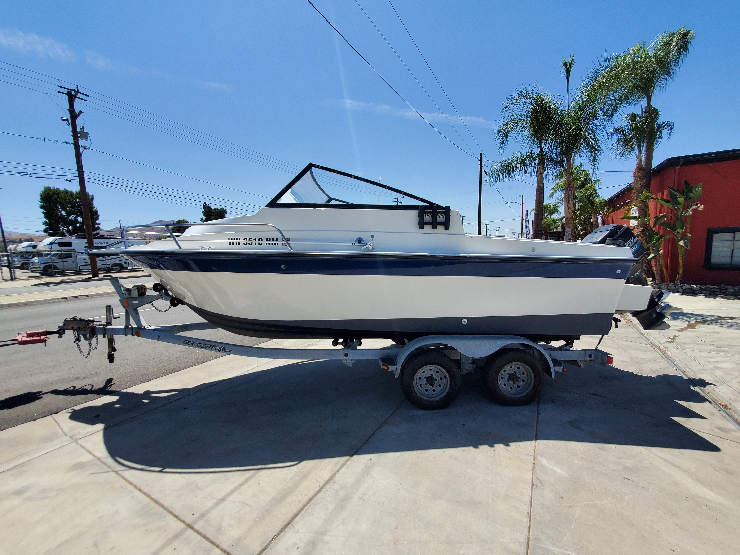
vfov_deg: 89.9
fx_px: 278
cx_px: 370
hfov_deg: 106.2
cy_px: 278
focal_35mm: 13
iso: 50
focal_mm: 1.8
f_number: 2.2
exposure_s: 1/1276
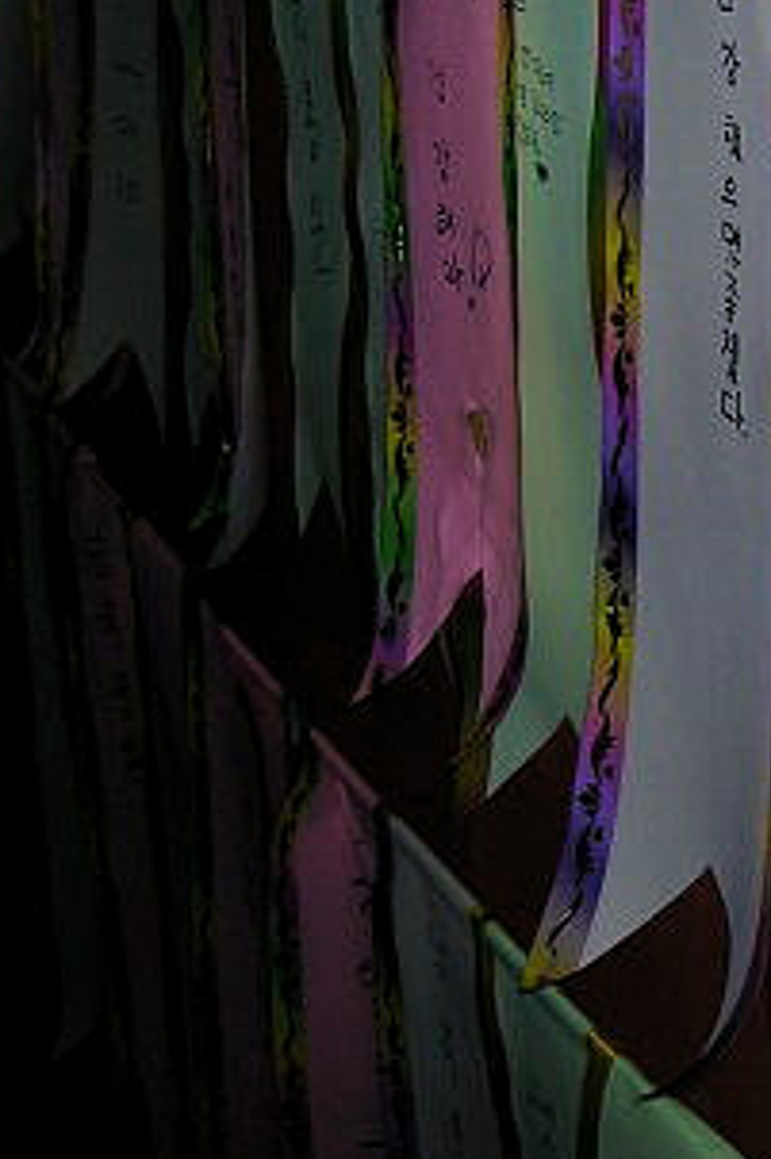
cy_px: 292
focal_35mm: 75
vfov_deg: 26.7
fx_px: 2412
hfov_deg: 16.5
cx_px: 1170
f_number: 2.9
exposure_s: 1/60.1
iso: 50
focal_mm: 5.7
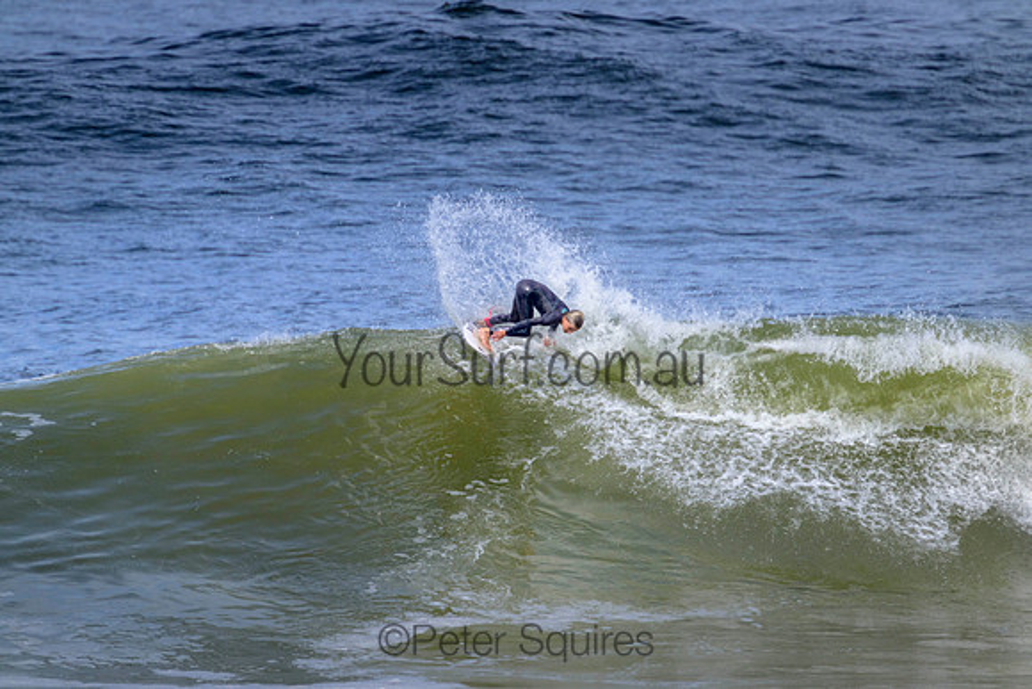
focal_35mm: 800
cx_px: 516
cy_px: 344
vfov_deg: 1.7
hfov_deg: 2.6
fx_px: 22938
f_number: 11
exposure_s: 1/2000
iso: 900
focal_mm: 800
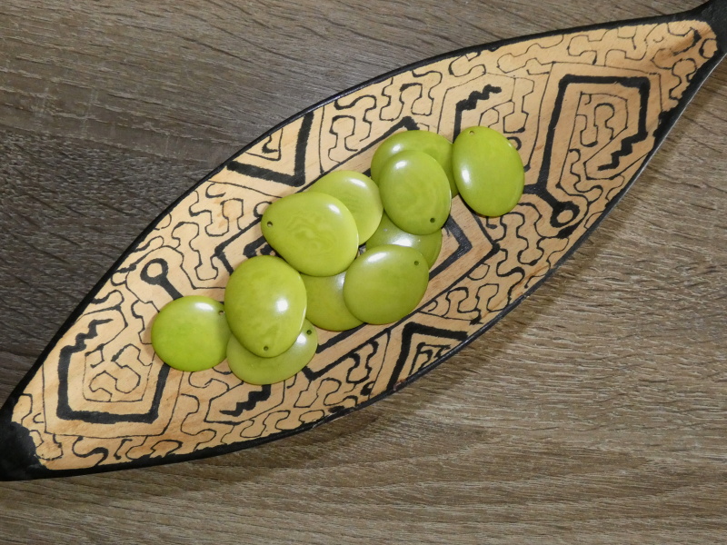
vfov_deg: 49.7
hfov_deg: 63.4
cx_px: 364
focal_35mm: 28
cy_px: 272
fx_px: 588
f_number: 3.2
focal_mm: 5
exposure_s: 1/125
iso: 800
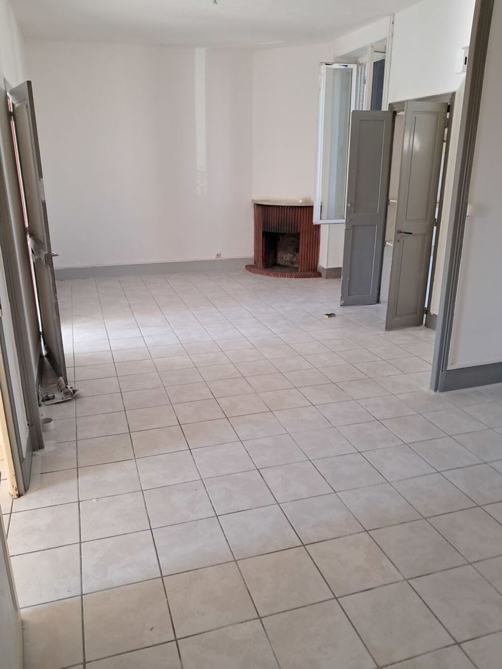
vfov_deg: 65.3
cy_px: 334
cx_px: 251
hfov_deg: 51.4
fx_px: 522
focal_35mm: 27
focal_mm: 4
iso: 125
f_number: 1.8
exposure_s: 1/60
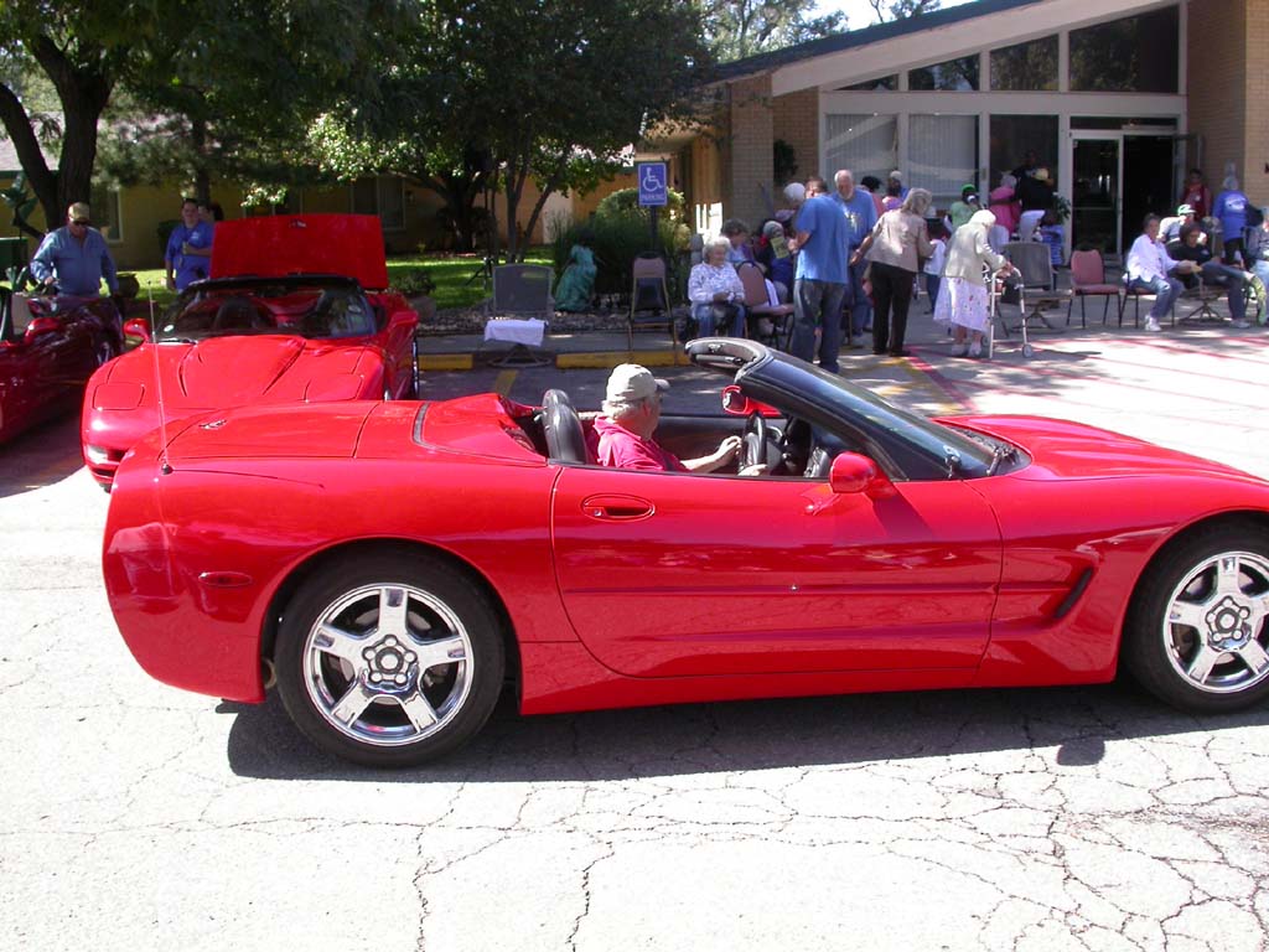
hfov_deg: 49.0
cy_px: 476
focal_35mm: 38
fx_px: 1393
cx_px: 634
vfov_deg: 37.7
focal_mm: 7.85
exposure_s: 1/175
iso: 100
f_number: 4.7
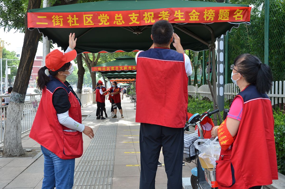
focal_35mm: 45
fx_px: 356
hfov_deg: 43.7
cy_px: 94
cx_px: 142
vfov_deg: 29.7
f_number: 5.6
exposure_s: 1/125
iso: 200
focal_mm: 30
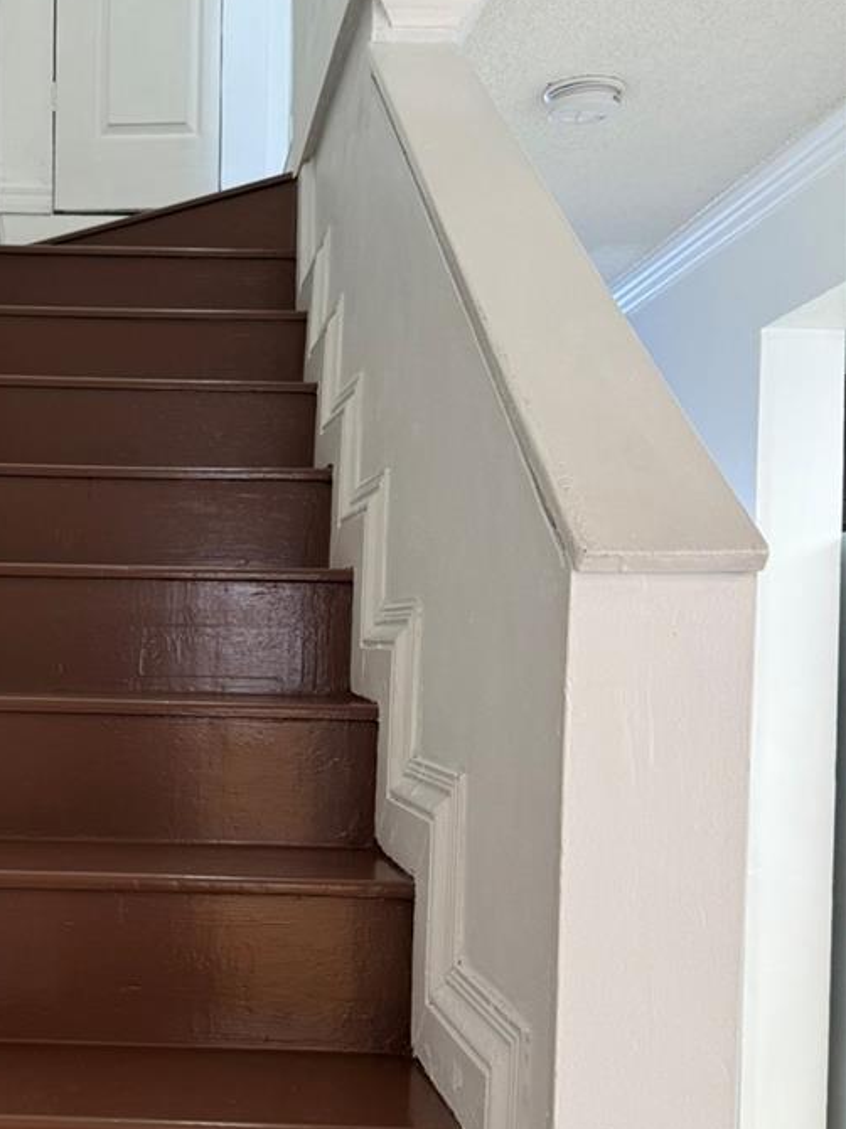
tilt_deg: -0.7
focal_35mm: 43
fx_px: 1402
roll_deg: -0.8
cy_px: 664
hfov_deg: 32.0
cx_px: 91
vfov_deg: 43.7
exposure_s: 1/60
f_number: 1.78
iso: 125
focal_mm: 6.76
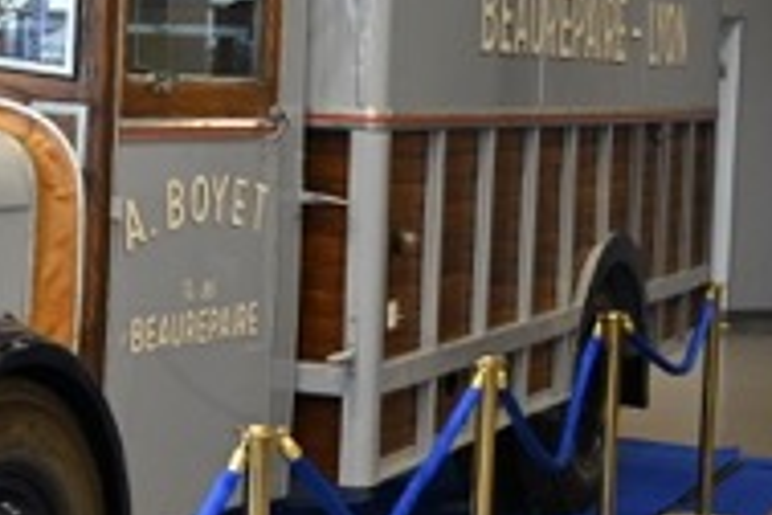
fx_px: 2402
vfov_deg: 12.2
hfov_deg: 18.2
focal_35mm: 112
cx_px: 225
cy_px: 186
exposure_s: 1/80
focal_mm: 33
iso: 640
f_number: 4.5
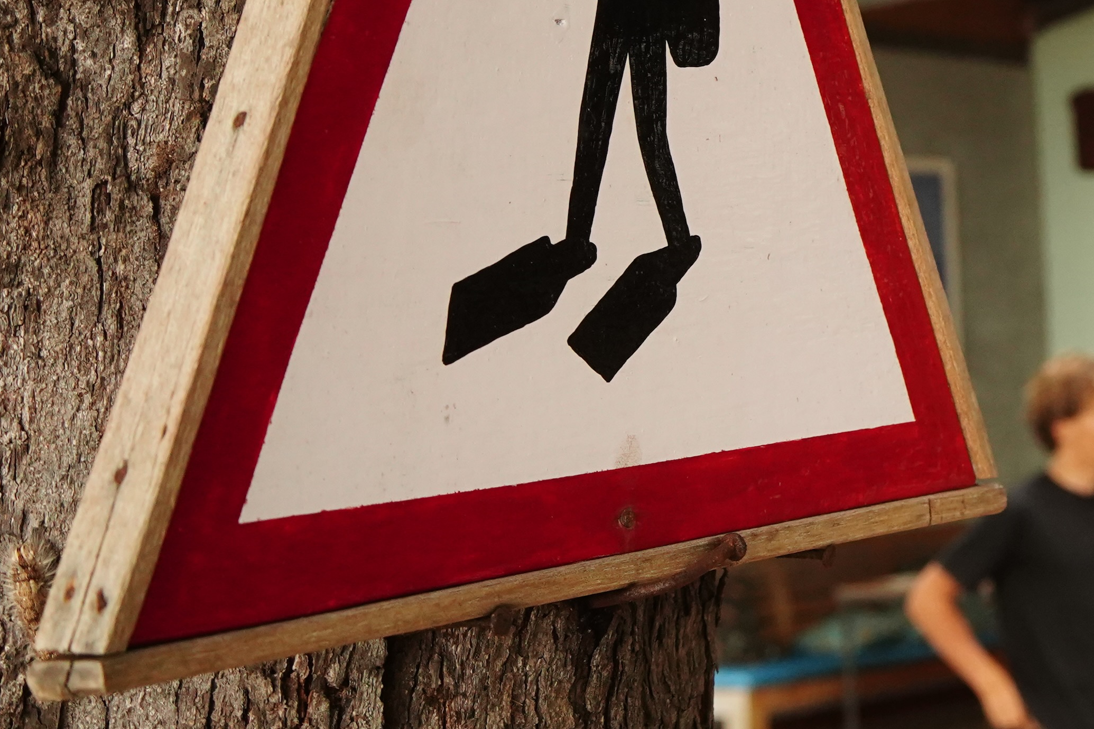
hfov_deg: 20.3
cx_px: 1378
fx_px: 2826
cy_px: 146
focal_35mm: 93
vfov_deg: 14.6
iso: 2500
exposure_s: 1/500
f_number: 5.6
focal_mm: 35
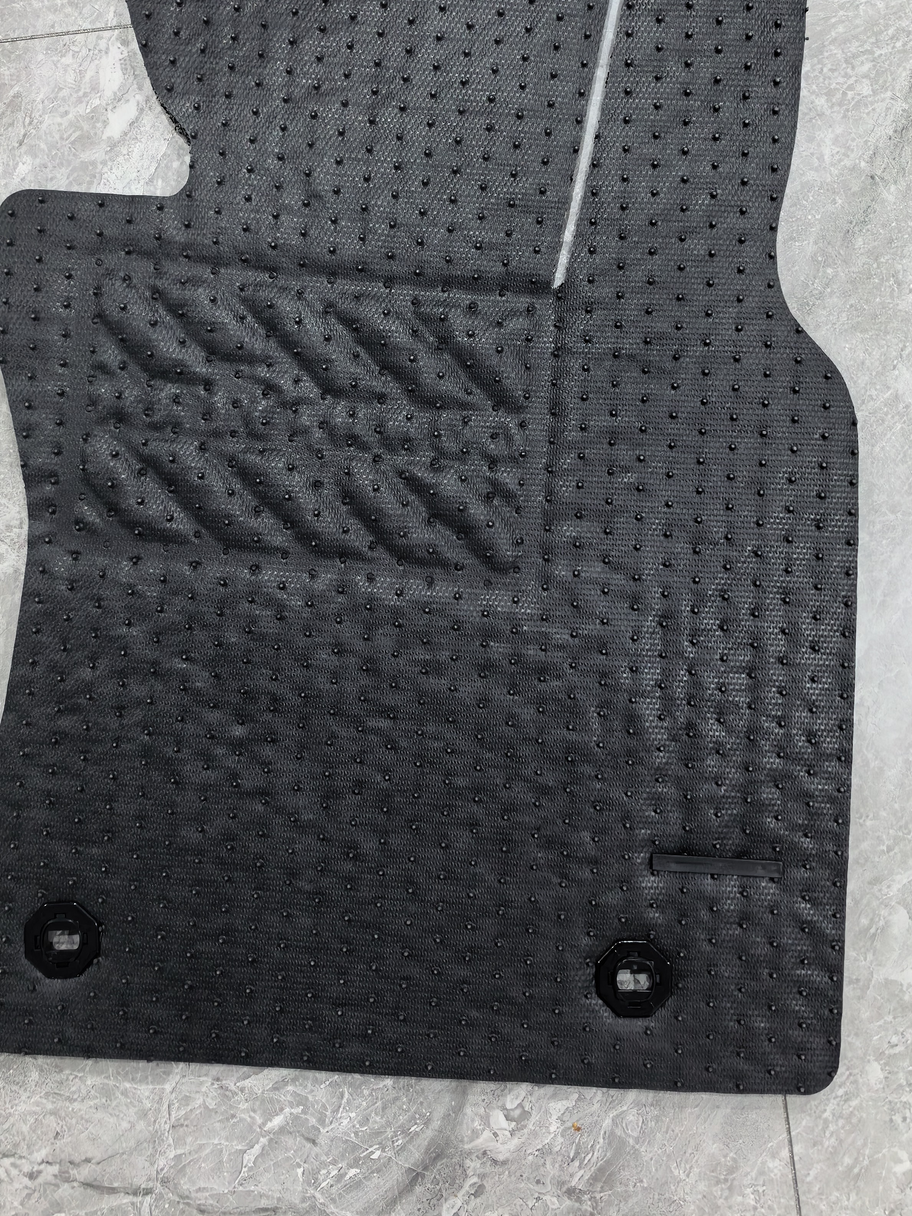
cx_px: 448
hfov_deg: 45.4
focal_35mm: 31
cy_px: 512
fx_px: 1089
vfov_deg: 58.1
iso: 320
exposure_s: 1/50
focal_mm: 5.75
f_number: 1.4
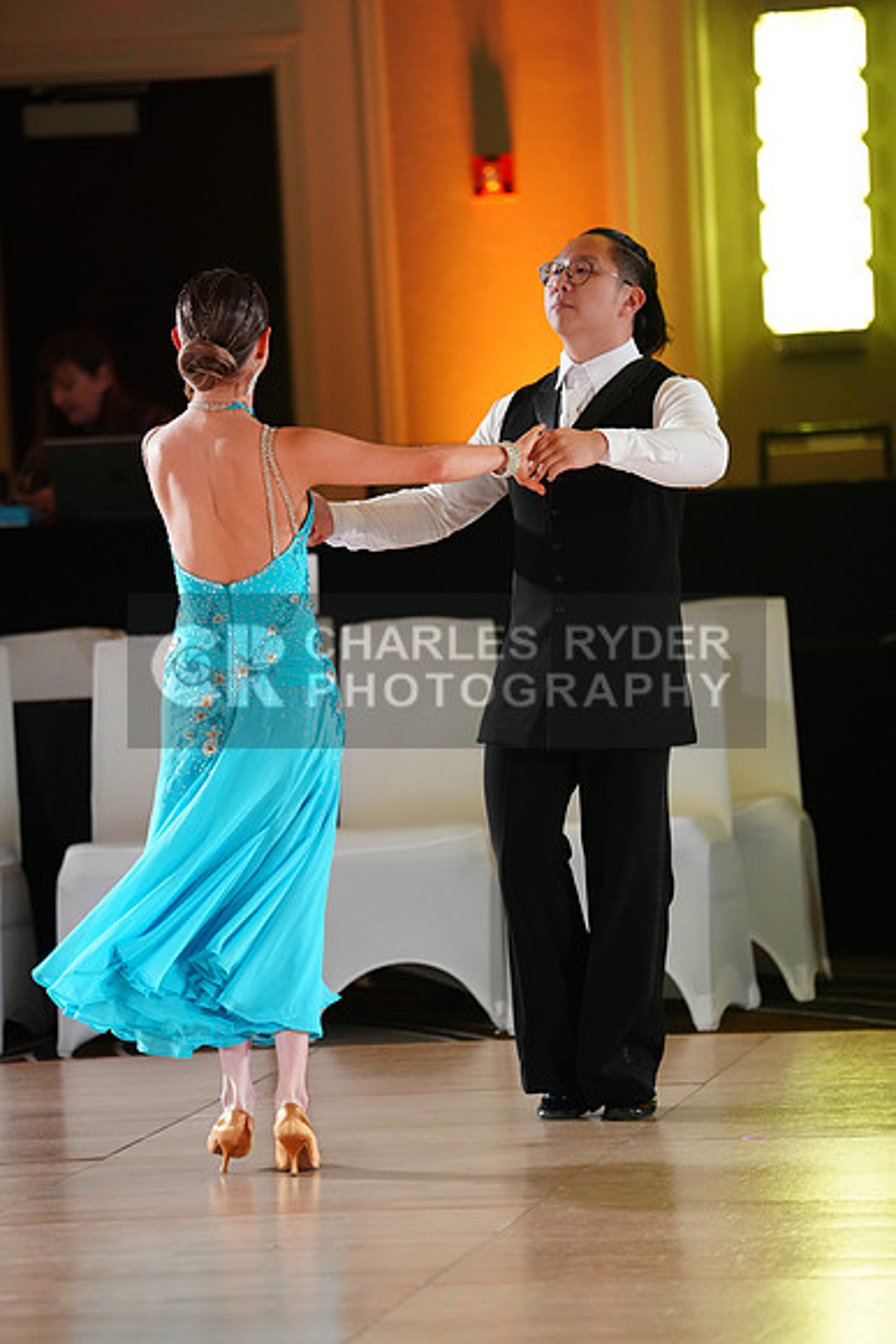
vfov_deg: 11.3
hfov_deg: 7.5
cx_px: 448
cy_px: 672
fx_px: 6790
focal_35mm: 182
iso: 3200
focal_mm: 182
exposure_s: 1/400
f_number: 2.8
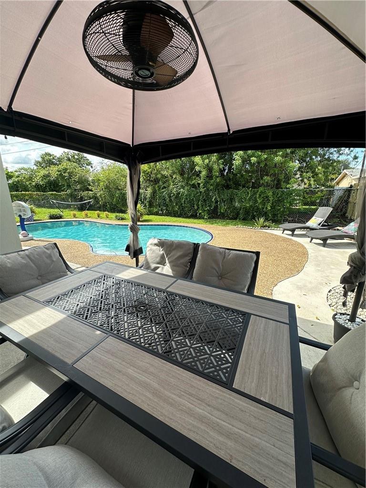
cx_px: 183
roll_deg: +0.9
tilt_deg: -14.9
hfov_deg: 85.7
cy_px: 244
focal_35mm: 14
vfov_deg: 102.1
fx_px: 197
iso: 40
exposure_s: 1/504
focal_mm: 2.22
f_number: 2.2
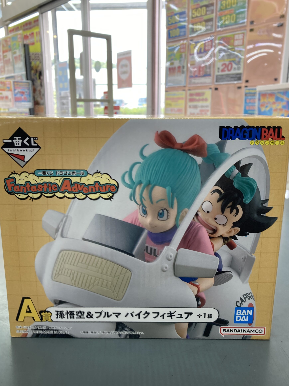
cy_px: 201
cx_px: 136
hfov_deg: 45.4
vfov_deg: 58.3
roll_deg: +1.4
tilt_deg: -13.4
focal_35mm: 31
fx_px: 345
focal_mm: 3.99
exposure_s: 1/120
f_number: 1.8
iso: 64
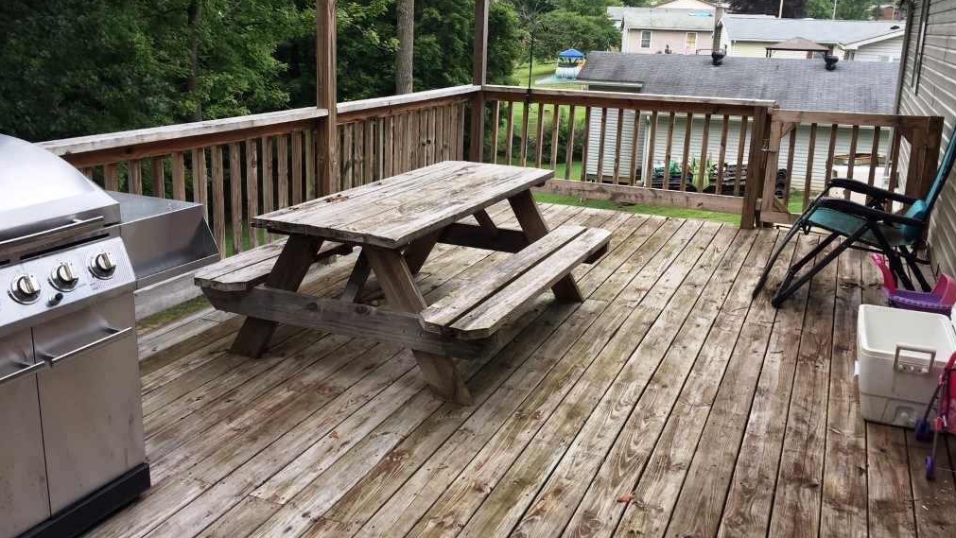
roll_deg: -3.2
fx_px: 811
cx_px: 483
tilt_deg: -12.7
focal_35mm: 32
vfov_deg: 36.5
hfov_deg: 61.0
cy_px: 206
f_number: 2.2
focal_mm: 4.15
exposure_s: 1/194
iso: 32
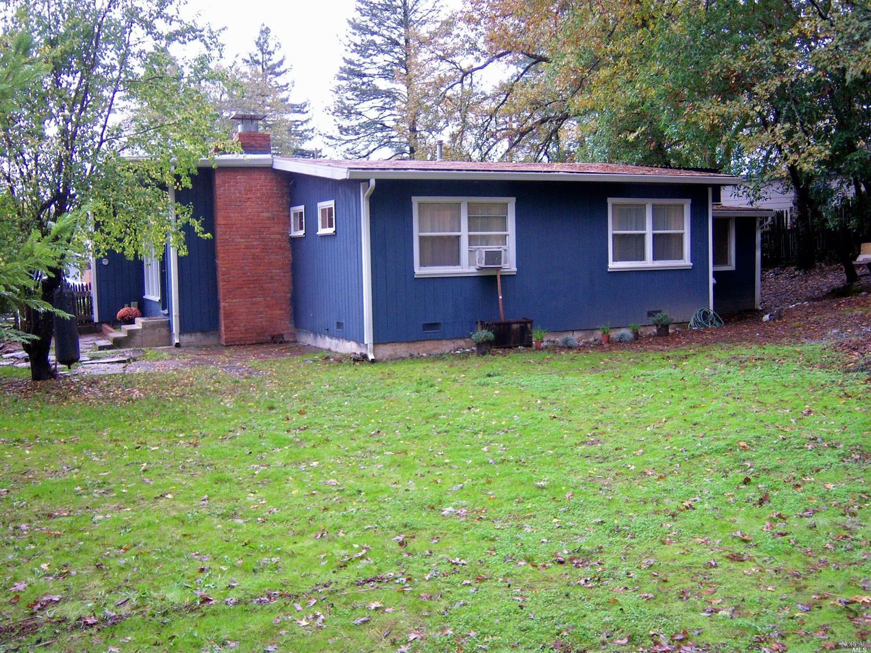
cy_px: 326
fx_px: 906
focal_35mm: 36
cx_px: 436
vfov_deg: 39.6
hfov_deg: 51.4
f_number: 2.8
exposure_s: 1/60
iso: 100
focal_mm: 7.5
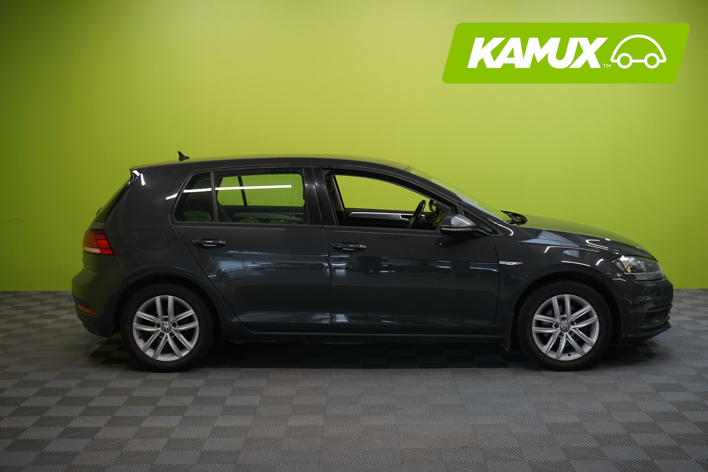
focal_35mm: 46
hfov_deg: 42.7
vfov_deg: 29.2
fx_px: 905
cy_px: 236
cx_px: 354
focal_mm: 46
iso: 1600
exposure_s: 1/30
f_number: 7.1
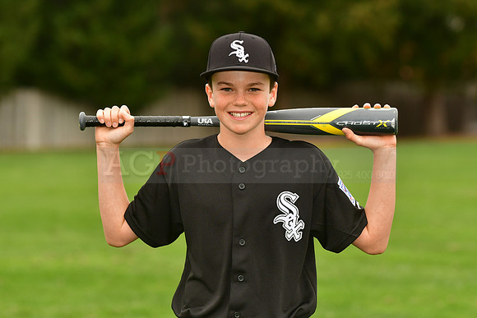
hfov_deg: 9.8
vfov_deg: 6.5
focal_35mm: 210
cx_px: 238
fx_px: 2783
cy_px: 159
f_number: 4
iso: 320
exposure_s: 1/1000
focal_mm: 140
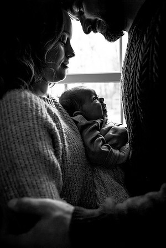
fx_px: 173
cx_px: 83
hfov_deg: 51.3
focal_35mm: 25
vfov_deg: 71.5
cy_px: 124
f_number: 2.8
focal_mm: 25
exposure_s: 1/250
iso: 400
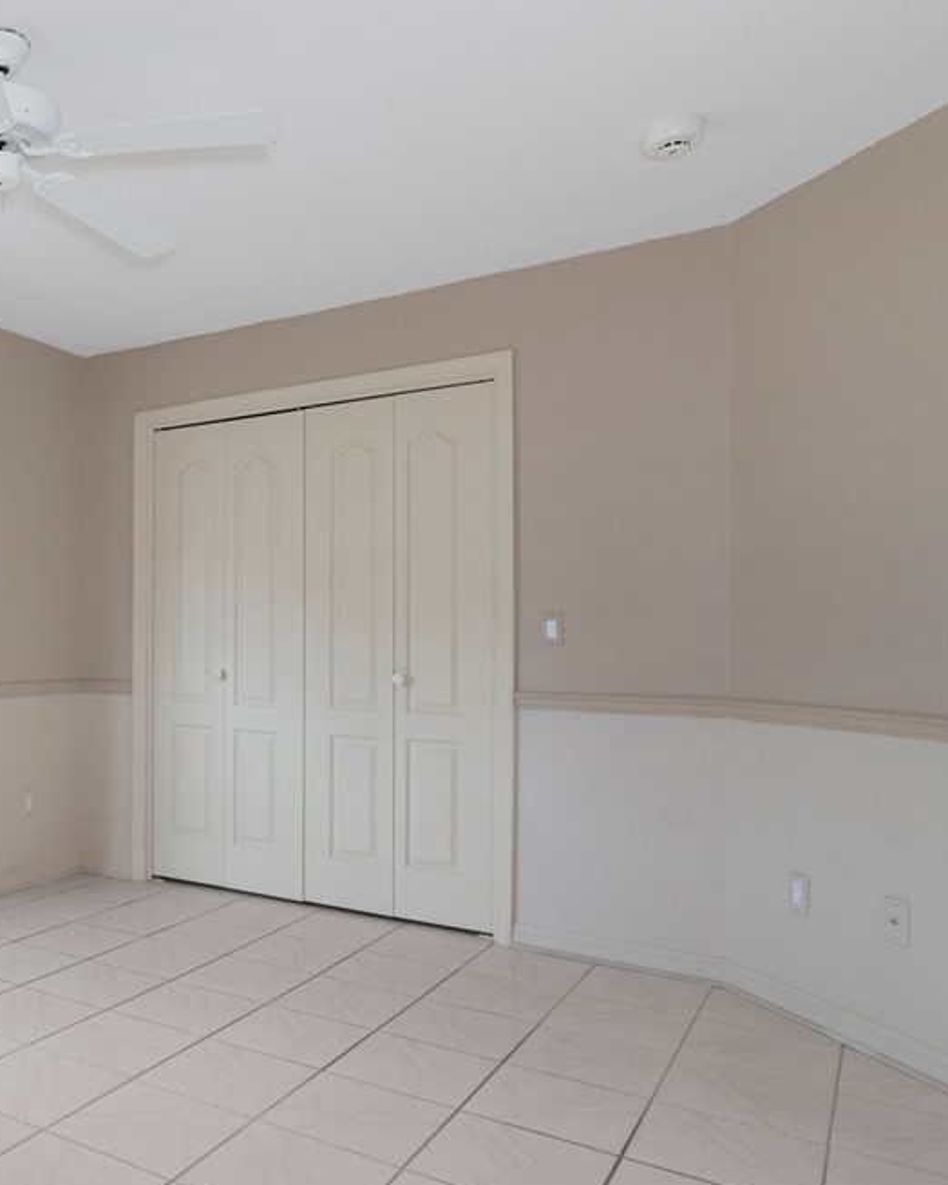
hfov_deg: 46.3
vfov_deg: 62.1
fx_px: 982
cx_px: 87
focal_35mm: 28
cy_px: 636
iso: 320
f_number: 8
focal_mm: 12
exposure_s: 1/3
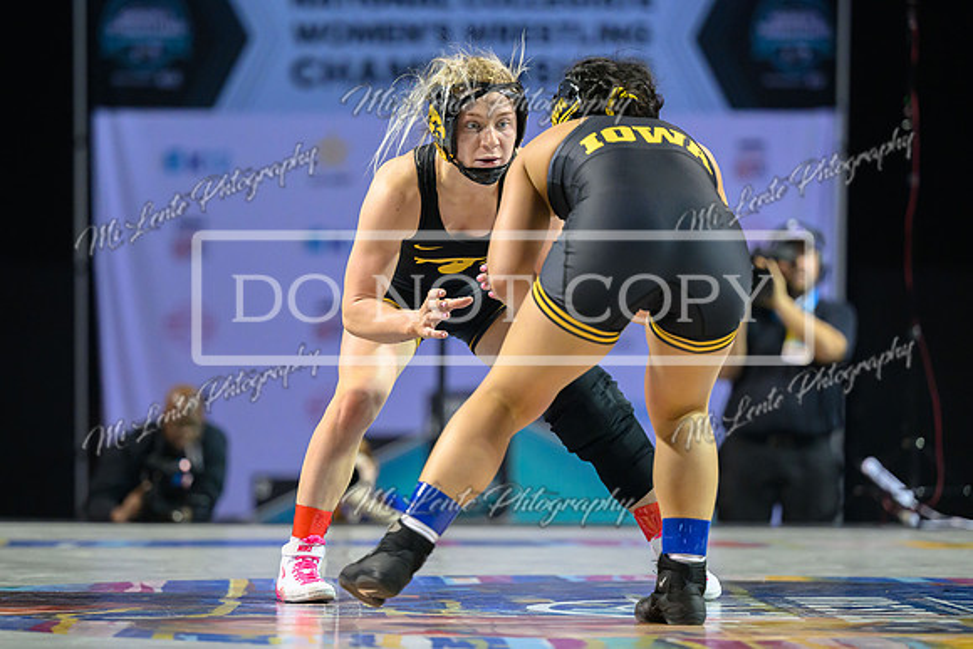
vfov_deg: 8.4
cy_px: 308
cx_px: 469
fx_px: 4418
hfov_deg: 12.6
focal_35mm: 163
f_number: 2.8
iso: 5000
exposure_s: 1/1000
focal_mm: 135
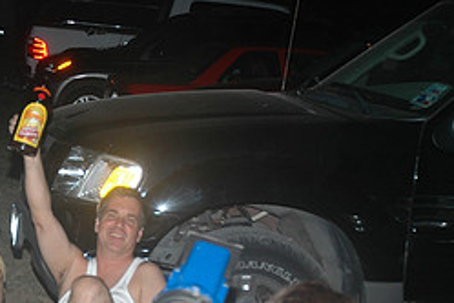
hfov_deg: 18.3
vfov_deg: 12.5
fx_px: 1364
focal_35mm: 108
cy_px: 319
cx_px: -18
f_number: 4
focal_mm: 31
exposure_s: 1/60
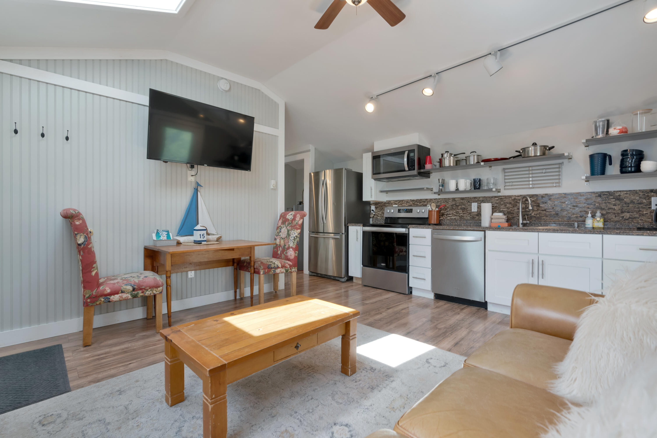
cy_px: 219
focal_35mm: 16
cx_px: 328
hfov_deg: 96.7
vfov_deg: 73.8
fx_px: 292
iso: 200
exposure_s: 1/125
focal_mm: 16
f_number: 8
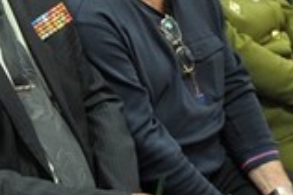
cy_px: 89
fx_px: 1008
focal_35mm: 124
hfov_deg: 15.9
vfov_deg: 11.0
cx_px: -66
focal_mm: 29
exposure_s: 1/80
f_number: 4.5
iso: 4000
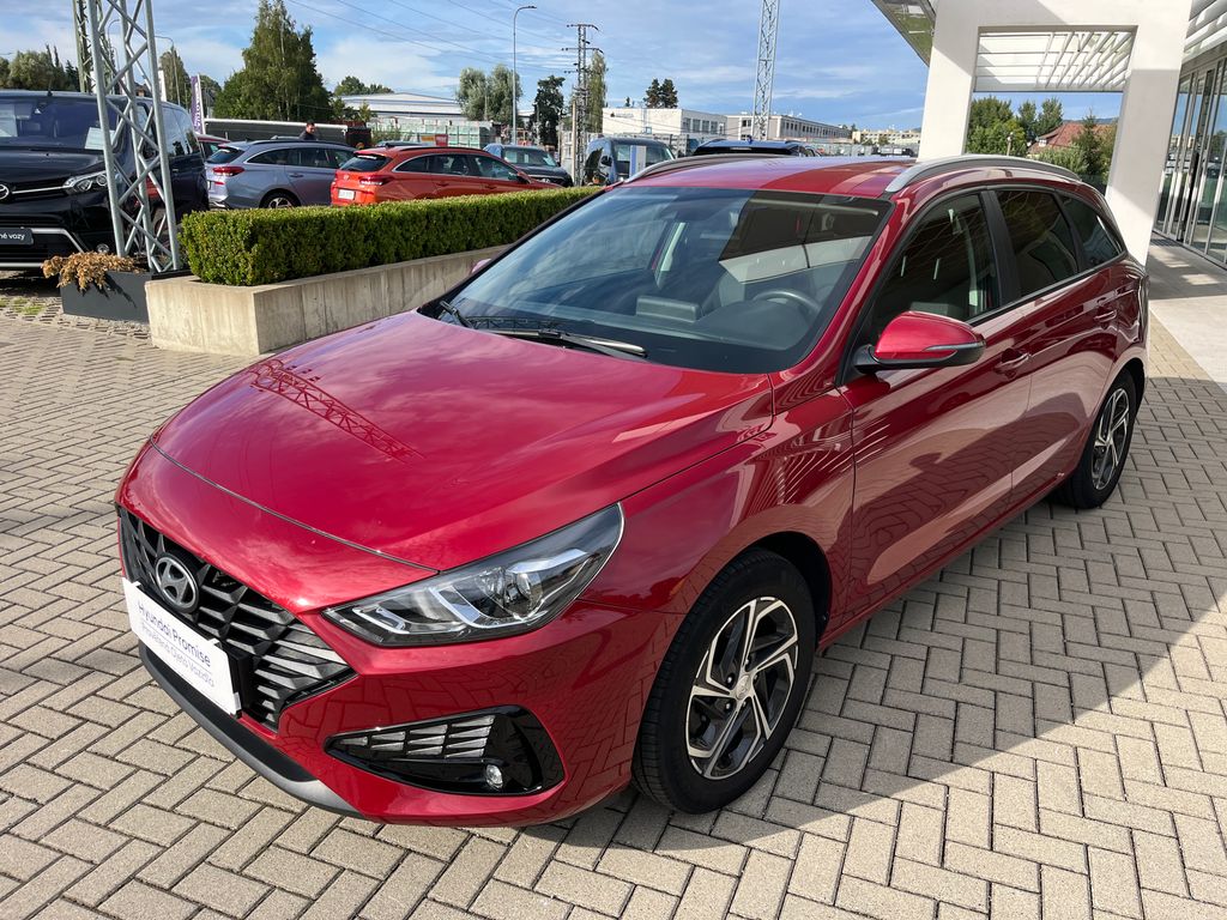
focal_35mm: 26
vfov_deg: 53.1
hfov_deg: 67.3
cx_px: 614
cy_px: 460
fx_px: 922
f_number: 1.6
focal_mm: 5.1
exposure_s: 1/1536
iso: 50
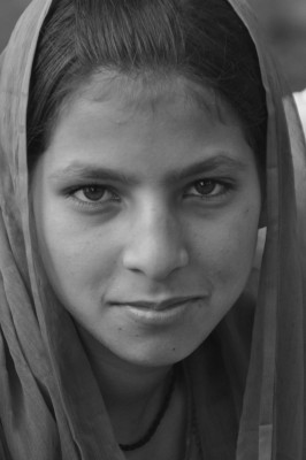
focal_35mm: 450
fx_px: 5747
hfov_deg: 3.0
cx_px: 153
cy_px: 230
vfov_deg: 4.6
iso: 1600
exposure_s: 1/125
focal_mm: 300
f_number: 6.3
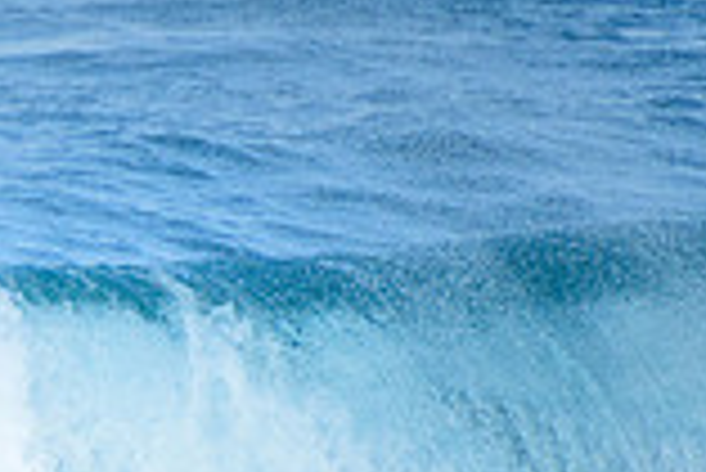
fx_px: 35626
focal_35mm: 1815
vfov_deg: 0.8
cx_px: -502
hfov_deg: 1.1
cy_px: 557
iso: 640
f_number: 5.6
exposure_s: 1/1250
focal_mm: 400
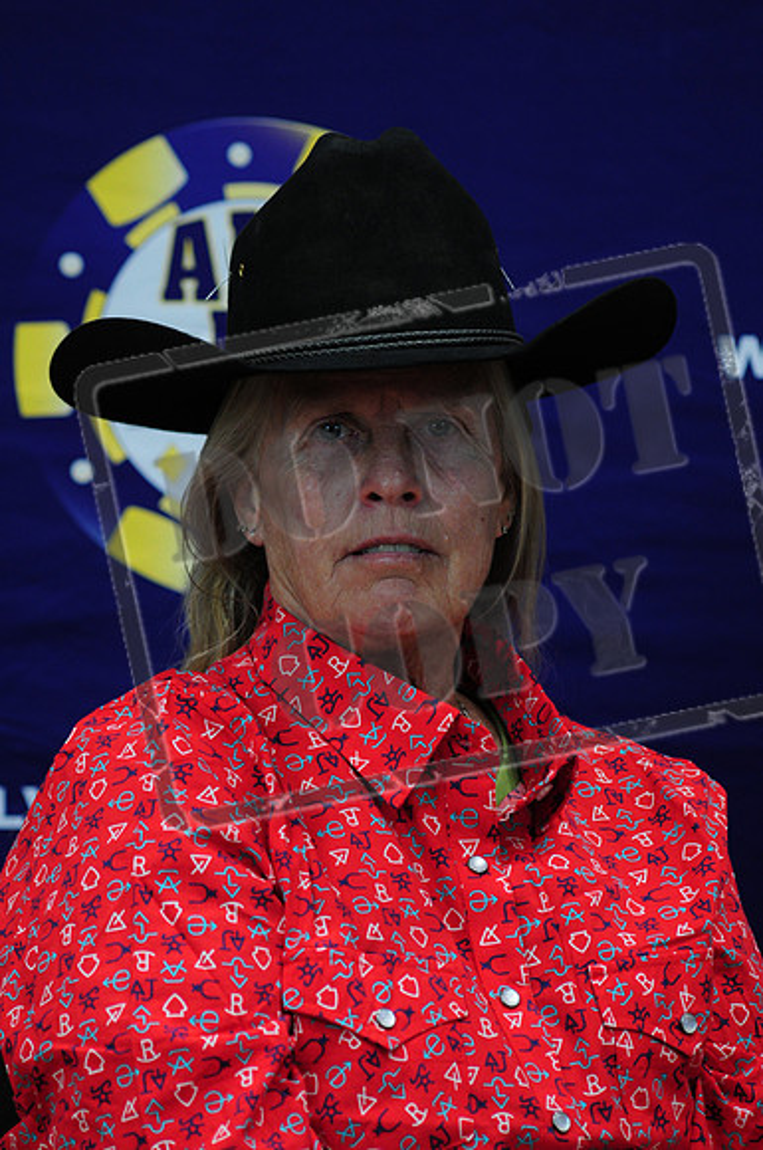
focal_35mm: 142
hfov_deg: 9.6
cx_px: 382
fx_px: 4544
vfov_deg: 14.4
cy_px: 575
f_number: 4.2
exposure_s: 1/125
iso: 640
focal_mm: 95
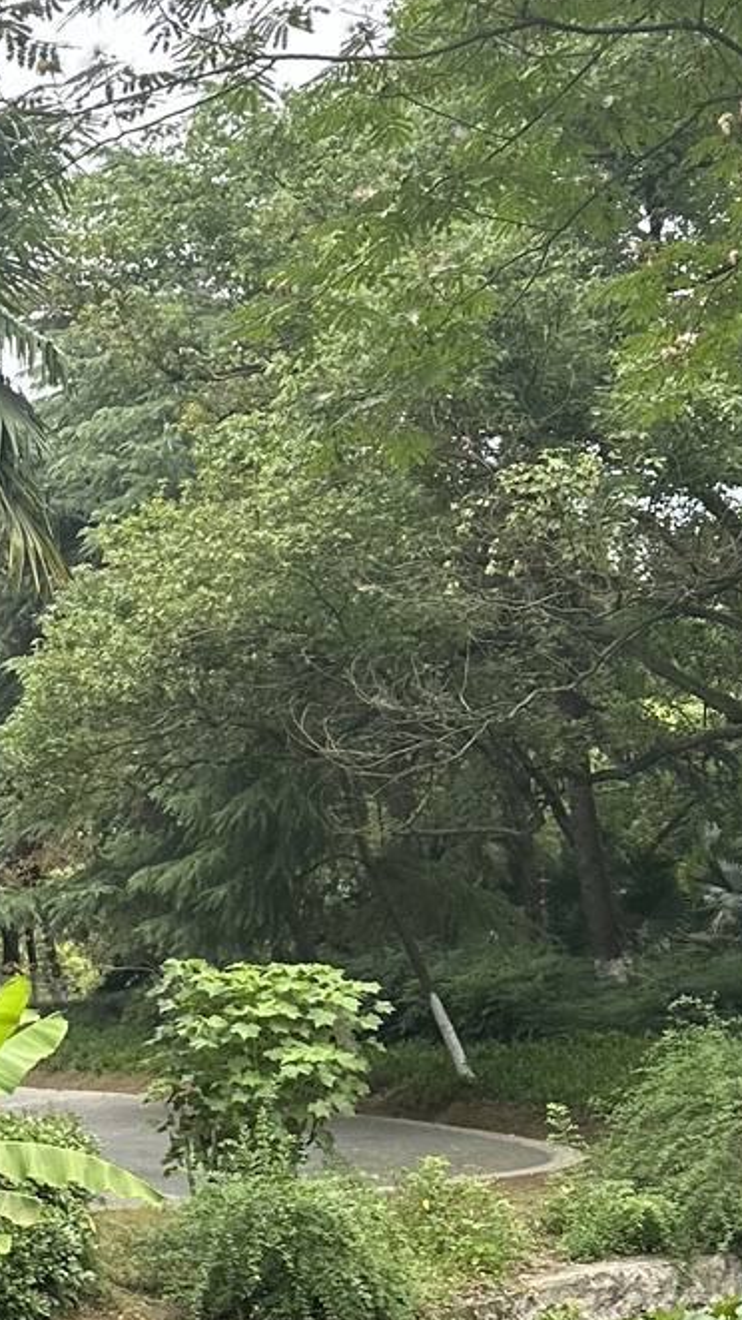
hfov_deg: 14.9
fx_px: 2765
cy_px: 800
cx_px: -96
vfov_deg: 26.8
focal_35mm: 79
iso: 80
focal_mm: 6.86
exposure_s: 1/1144
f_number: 1.78
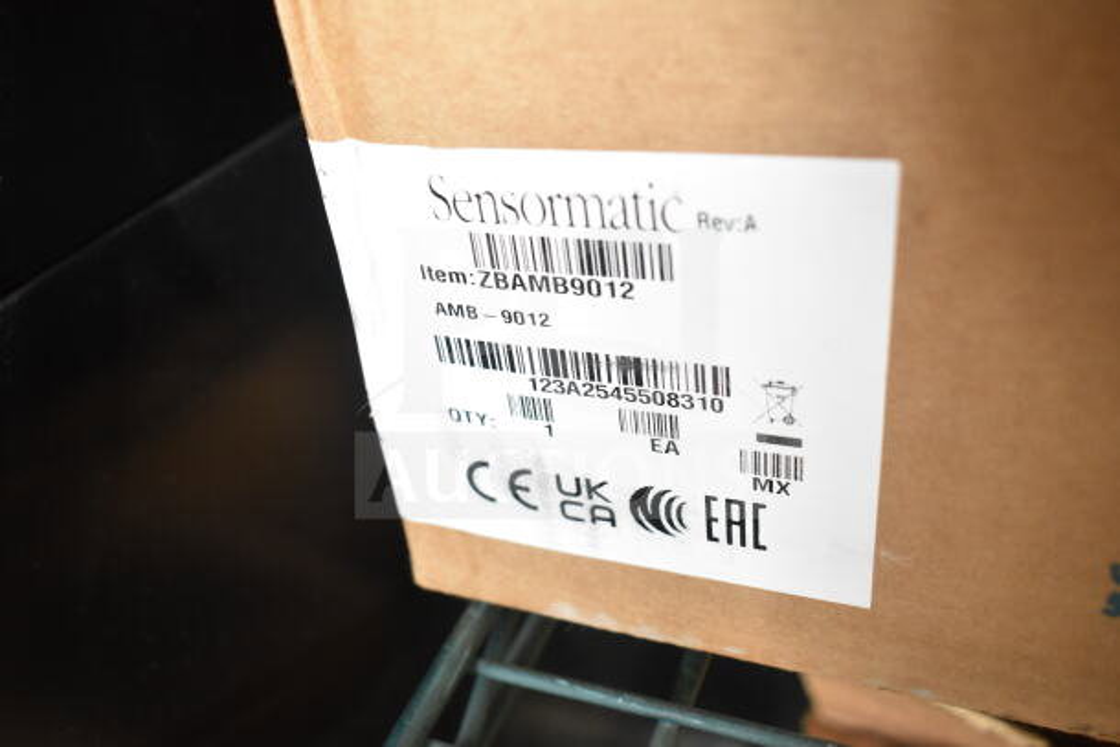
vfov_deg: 40.0
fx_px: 1027
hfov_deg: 57.2
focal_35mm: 33
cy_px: 374
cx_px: 560
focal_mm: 22
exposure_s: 1/80
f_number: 4.5
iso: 1600
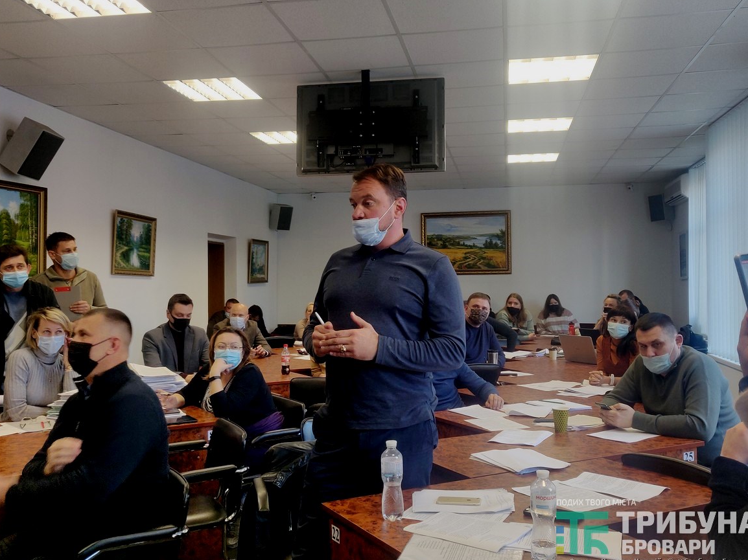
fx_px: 562
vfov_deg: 53.0
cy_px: 277
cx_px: 380
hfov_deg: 67.3
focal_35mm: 26
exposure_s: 1/50
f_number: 1.7
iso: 160
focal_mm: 4.25
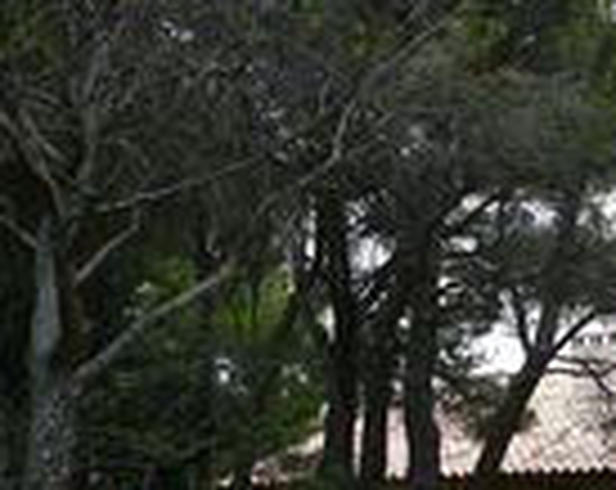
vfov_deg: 16.0
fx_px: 1674
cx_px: 647
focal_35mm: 92
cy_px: 584
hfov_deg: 20.1
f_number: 2.8
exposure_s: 1/160
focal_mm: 5.2
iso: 80
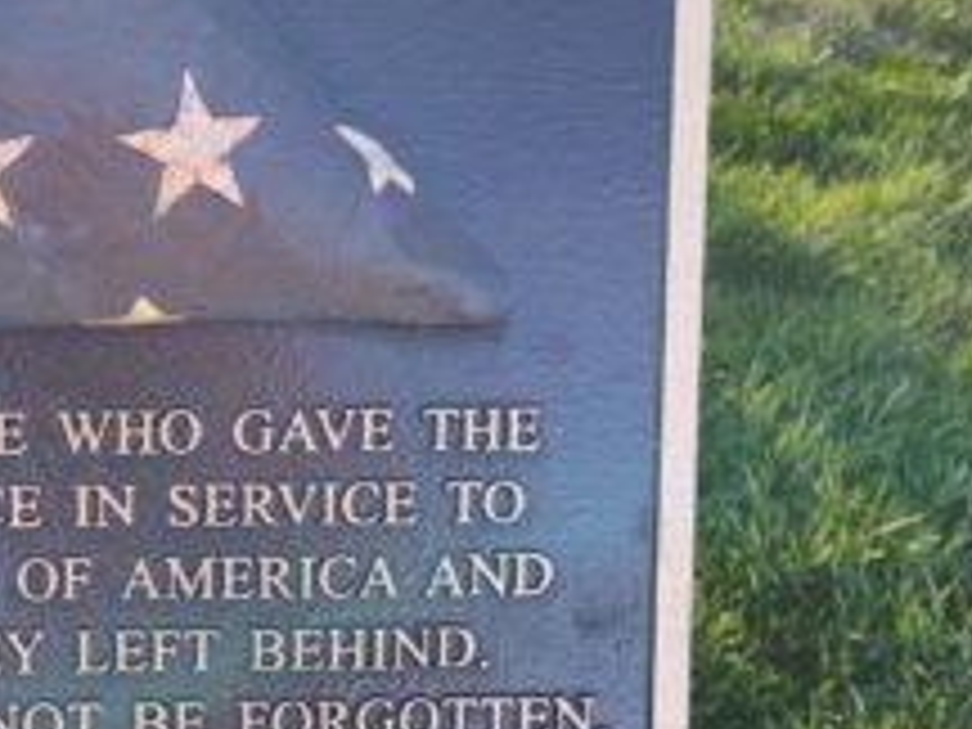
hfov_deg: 28.2
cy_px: 392
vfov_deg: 22.9
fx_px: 1797
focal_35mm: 64
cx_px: -27
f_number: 1.8
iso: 149
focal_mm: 5.56
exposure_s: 1/200
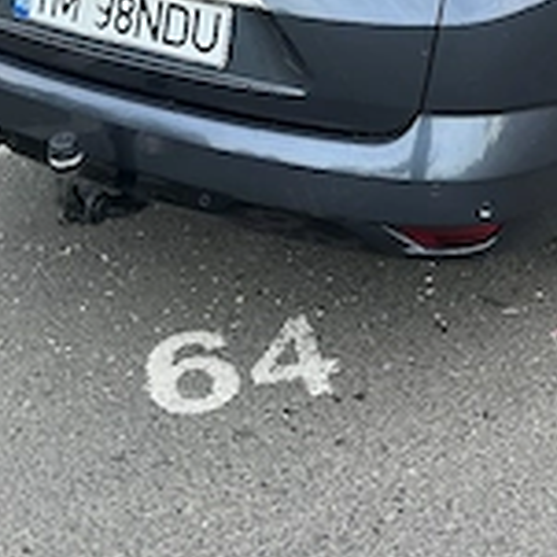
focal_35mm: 61
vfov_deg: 26.1
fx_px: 1110
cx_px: 391
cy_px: -48
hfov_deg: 27.9
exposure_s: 1/159
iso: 40
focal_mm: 5.7
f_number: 1.5
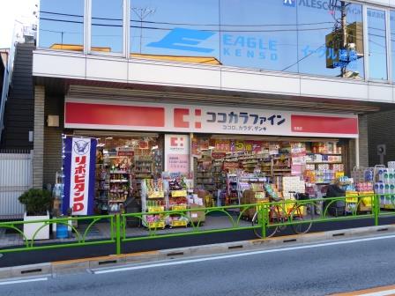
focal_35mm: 35
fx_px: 399
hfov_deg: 52.6
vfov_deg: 40.7
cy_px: 148
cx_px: 198
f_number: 3.7
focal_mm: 6.1
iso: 100
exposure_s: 1/125
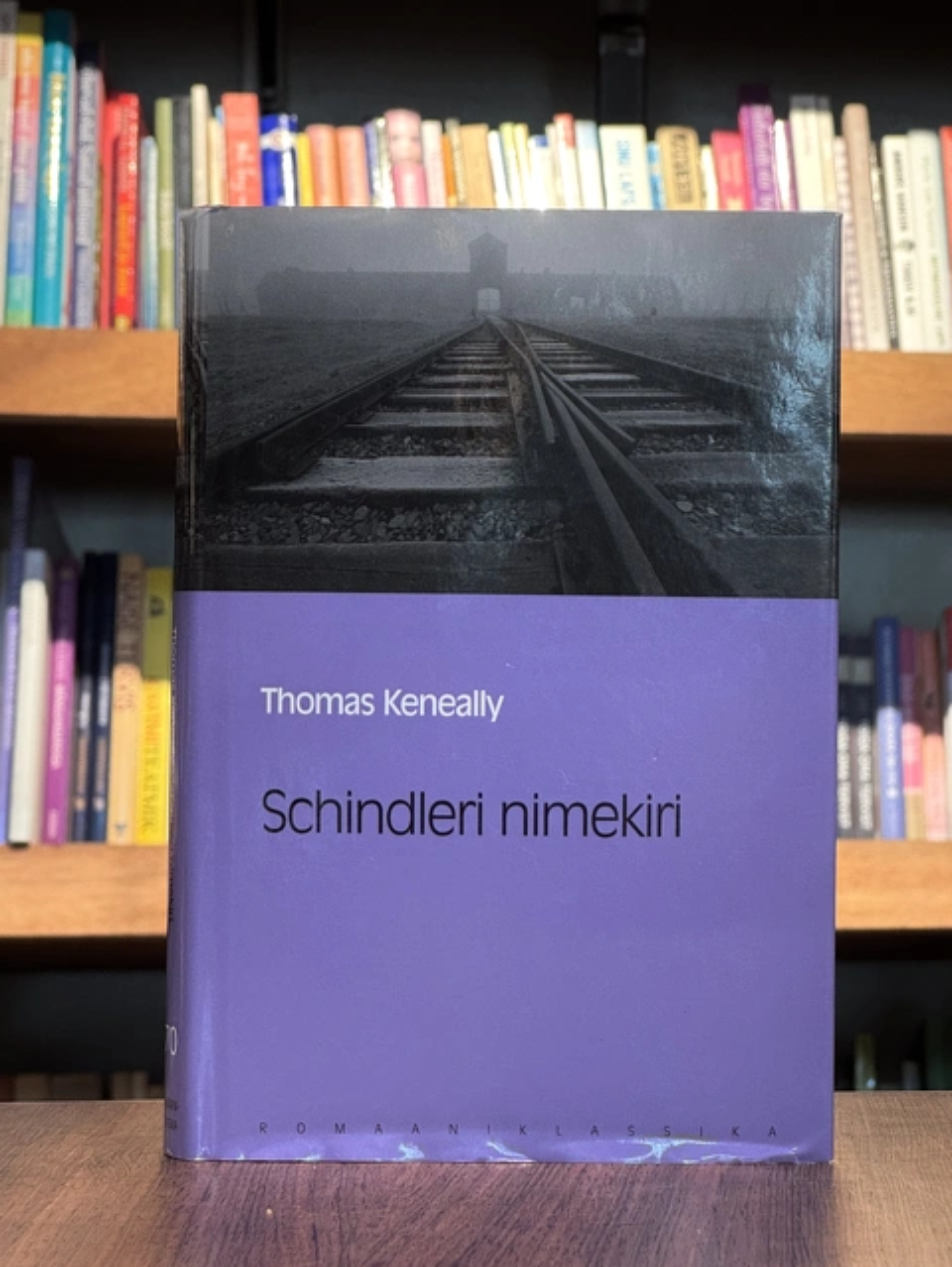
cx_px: 499
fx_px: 3004
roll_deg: +0.4
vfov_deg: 23.8
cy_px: 667
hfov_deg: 18.0
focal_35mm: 82
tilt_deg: +1.5
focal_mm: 9
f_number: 2.8
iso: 320
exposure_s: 1/60
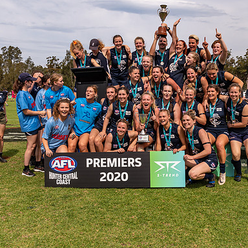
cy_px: 122
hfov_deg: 41.8
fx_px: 324
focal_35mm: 40
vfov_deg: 41.9
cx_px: 141
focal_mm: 20
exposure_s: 1/800
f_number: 8
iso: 200
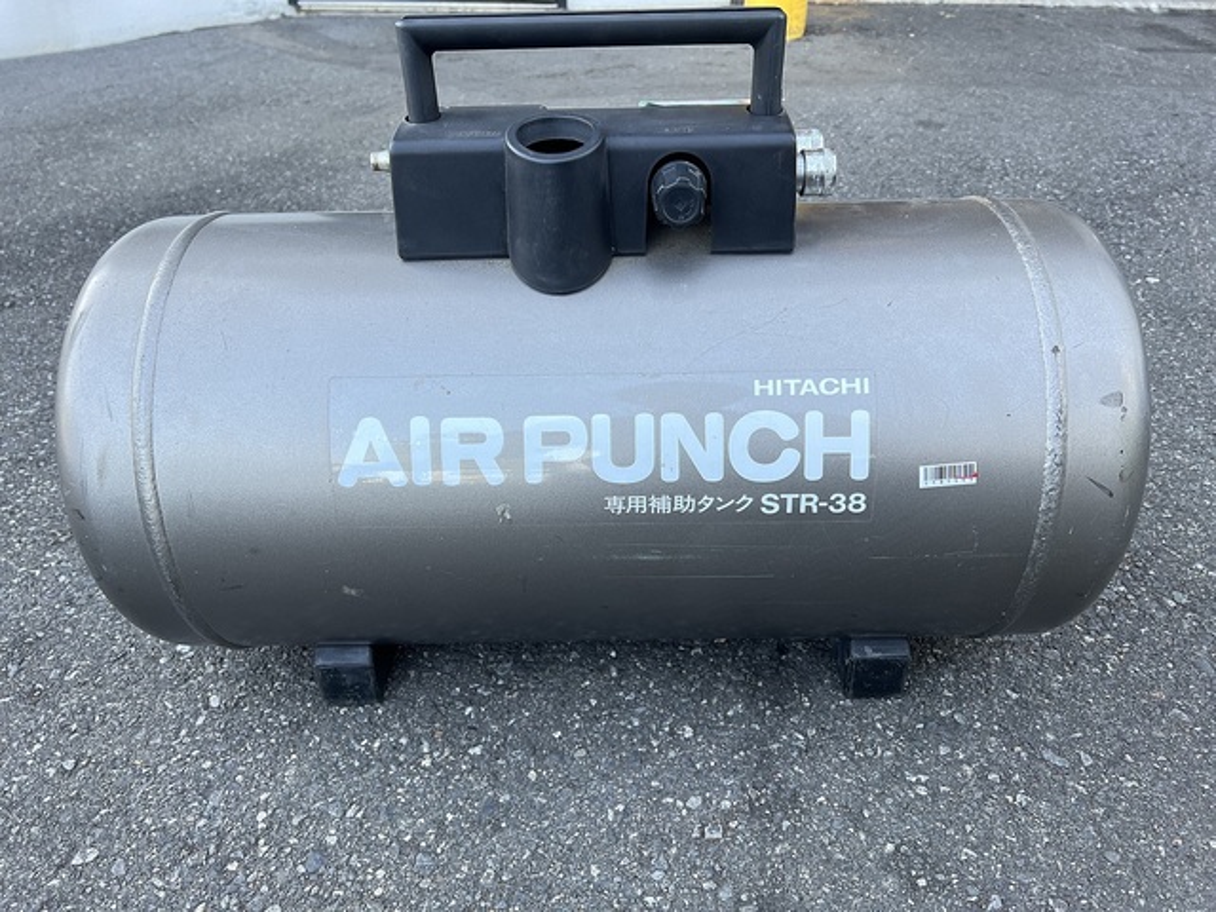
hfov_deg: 67.3
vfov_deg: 53.1
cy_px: 456
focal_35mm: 26
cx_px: 608
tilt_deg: -30.2
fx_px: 913
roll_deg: -0.9
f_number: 1.5
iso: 50
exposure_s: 1/142
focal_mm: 5.7
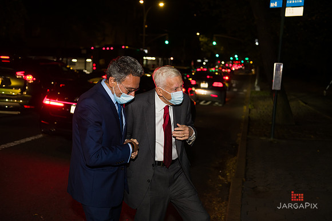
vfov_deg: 29.9
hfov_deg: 43.6
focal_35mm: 45
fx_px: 415
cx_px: 166
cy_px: 110
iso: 1000
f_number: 3.2
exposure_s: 1/125
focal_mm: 45
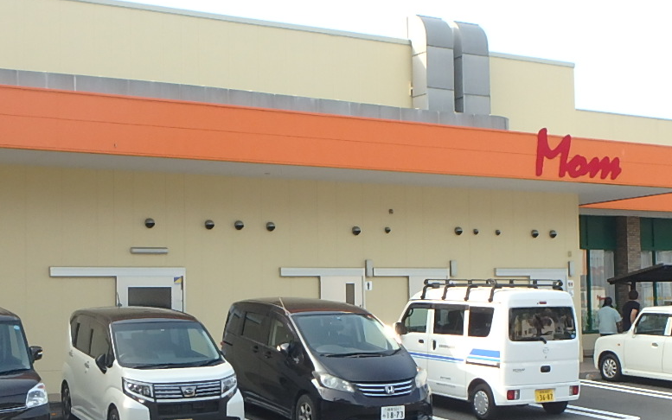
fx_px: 1007
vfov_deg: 23.5
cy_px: 278
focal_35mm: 55
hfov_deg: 36.8
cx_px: 394
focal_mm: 3.7
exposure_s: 1/400
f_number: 3.5
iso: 125
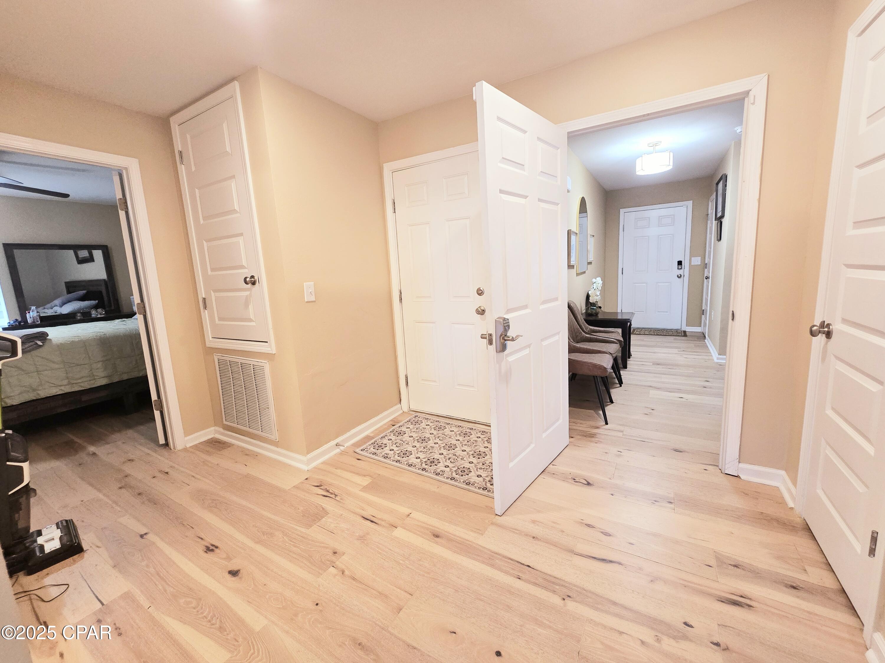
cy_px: 332
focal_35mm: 13
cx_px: 442
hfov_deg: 106.2
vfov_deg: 89.9
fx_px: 332
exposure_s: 1/60.2
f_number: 2.2
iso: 200
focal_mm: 2.2
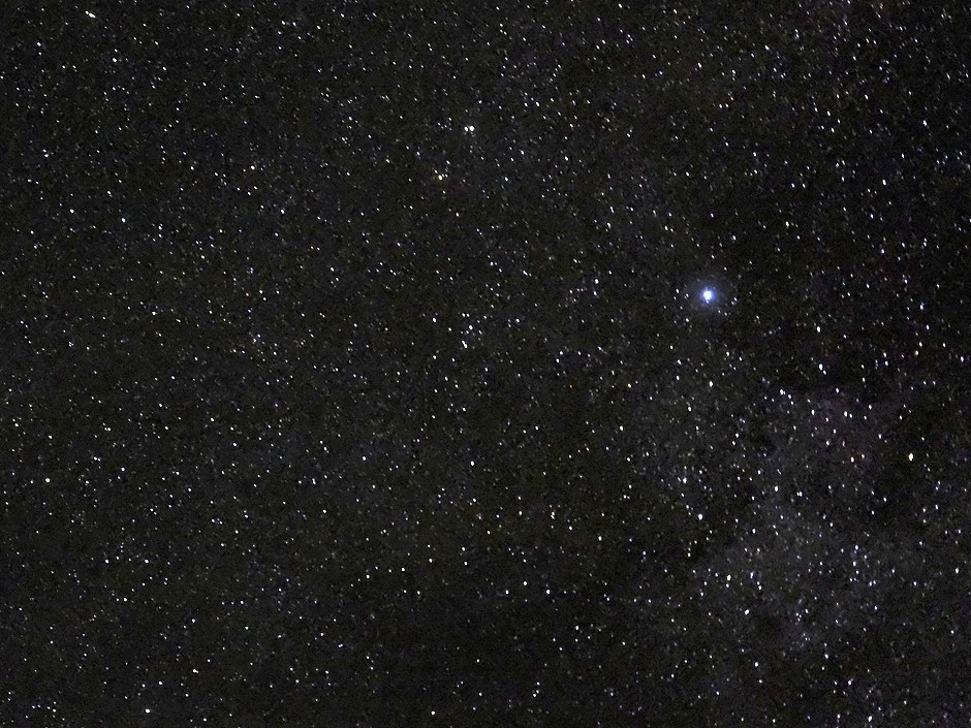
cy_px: 222
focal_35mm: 117
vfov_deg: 12.6
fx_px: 3282
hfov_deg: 16.4
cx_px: -33
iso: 12800
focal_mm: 70
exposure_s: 15
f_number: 5.6
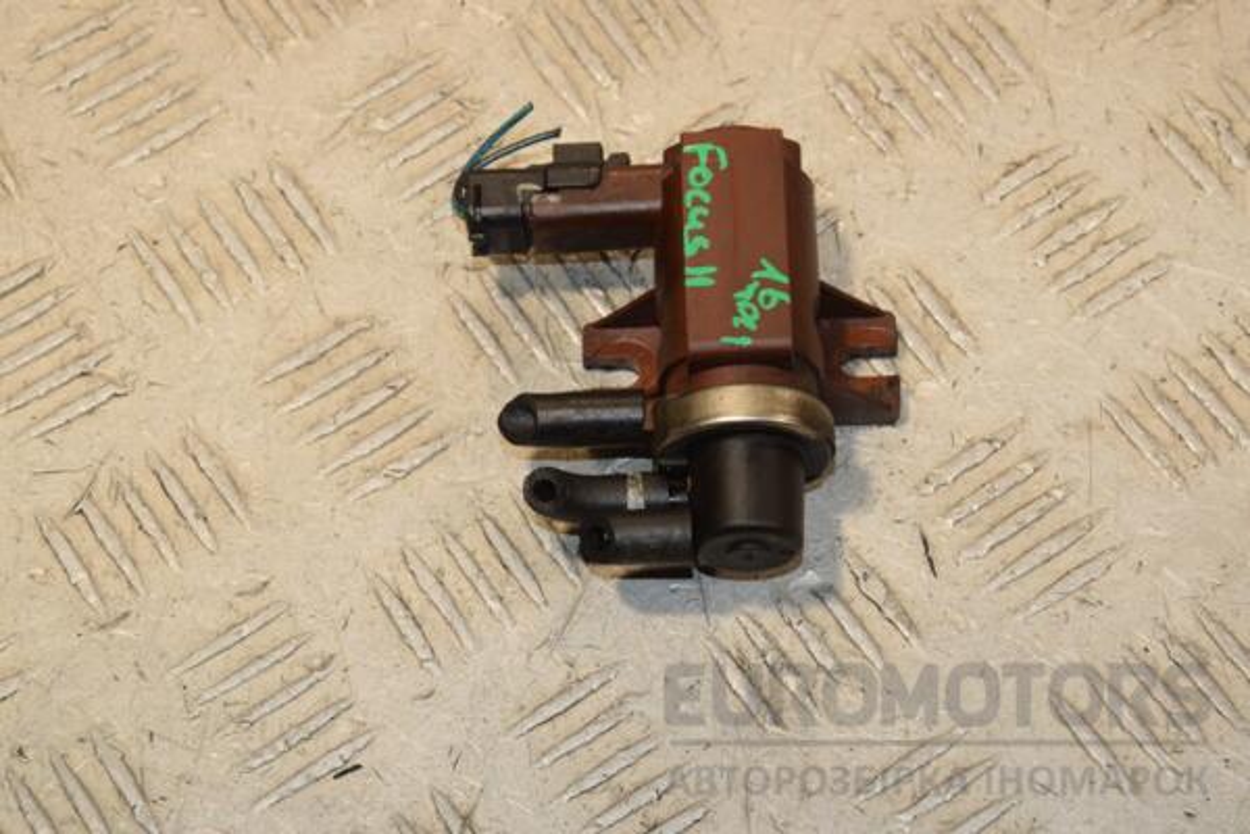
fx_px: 3437
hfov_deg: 20.6
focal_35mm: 99
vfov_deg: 13.8
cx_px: 625
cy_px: 417
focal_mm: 66
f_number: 9
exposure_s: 1/200
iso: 800
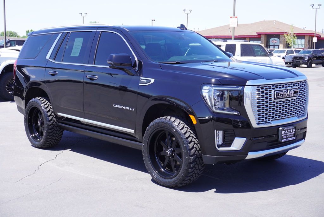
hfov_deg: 38.9
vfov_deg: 26.5
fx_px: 459
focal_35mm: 51
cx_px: 162
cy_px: 108
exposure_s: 1/100
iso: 100
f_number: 8
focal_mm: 34
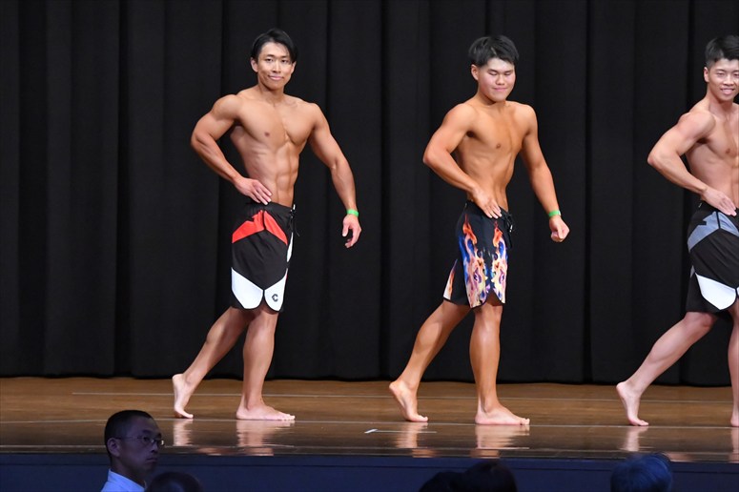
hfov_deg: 9.5
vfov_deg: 6.3
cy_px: 246
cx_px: 370
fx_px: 4452
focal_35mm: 217
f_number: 5.6
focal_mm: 145
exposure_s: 1/400
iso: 8000
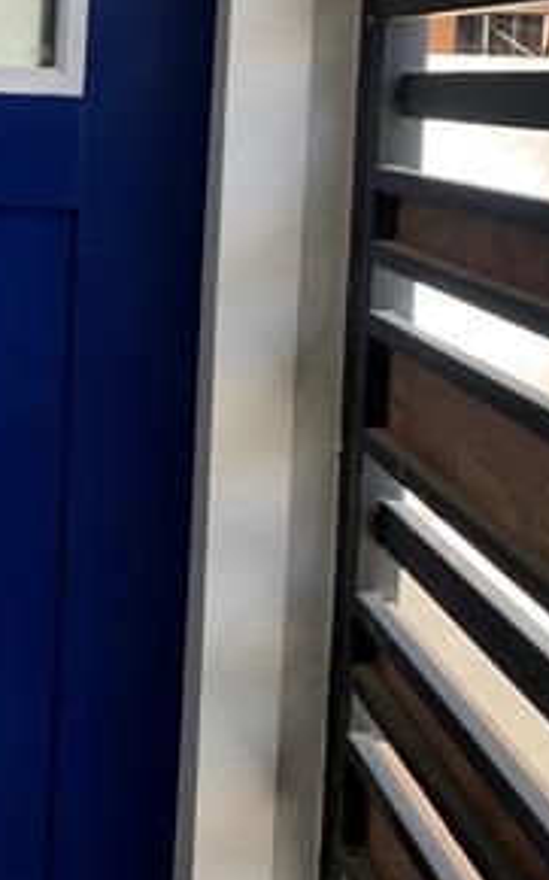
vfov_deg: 27.8
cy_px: 209
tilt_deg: -2.5
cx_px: -212
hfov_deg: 16.6
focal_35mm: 73
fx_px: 1749
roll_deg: -1.4
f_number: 1.8
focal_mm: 4.25
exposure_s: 1/219
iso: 25
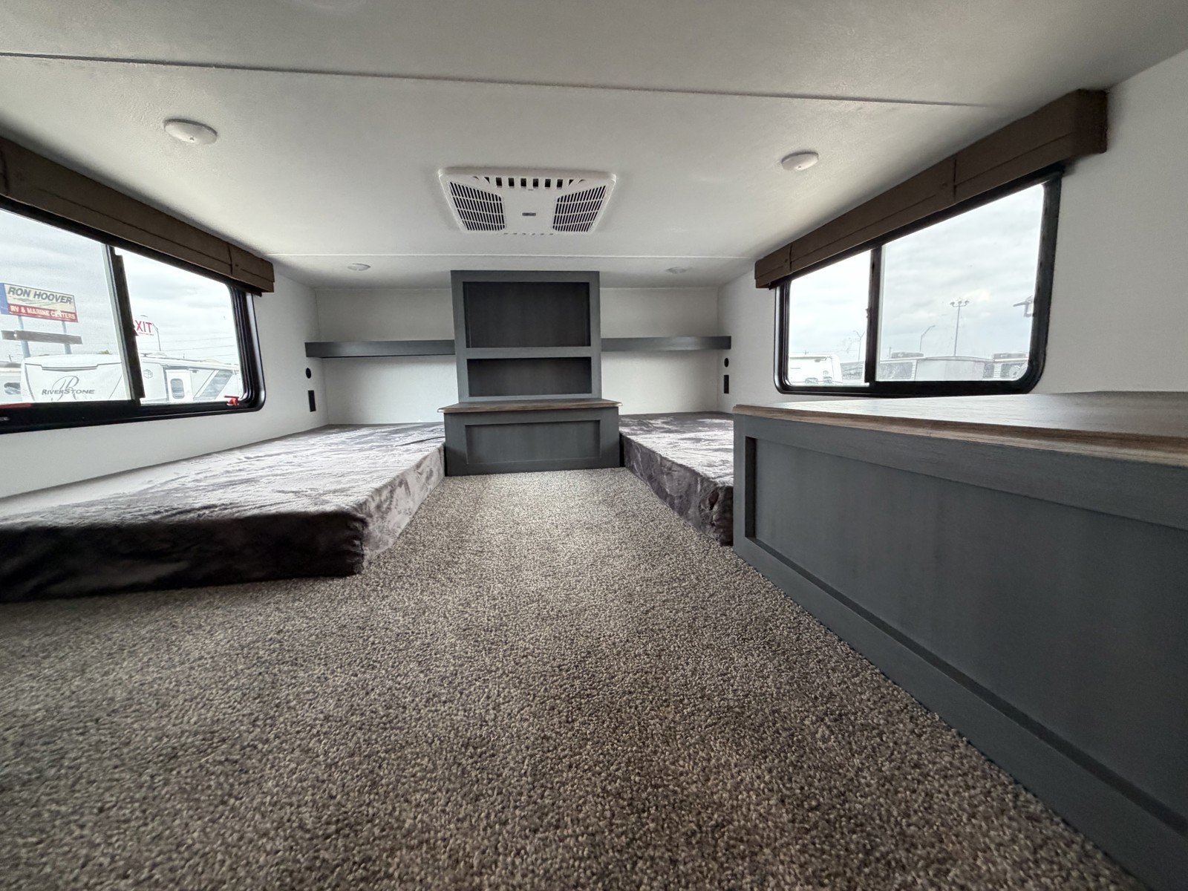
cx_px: 594
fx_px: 480
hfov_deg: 102.1
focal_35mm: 14
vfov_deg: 85.7
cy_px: 446
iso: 320
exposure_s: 1/93
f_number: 2.2
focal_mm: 2.22
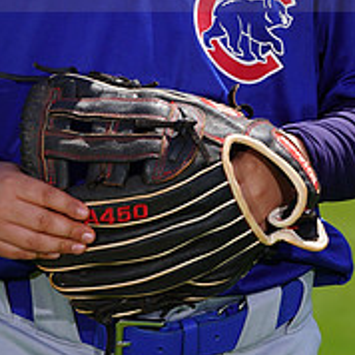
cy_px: -52
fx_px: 7263
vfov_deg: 2.8
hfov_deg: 2.8
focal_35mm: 626
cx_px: 115
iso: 100
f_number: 8
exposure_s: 1/250
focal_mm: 226
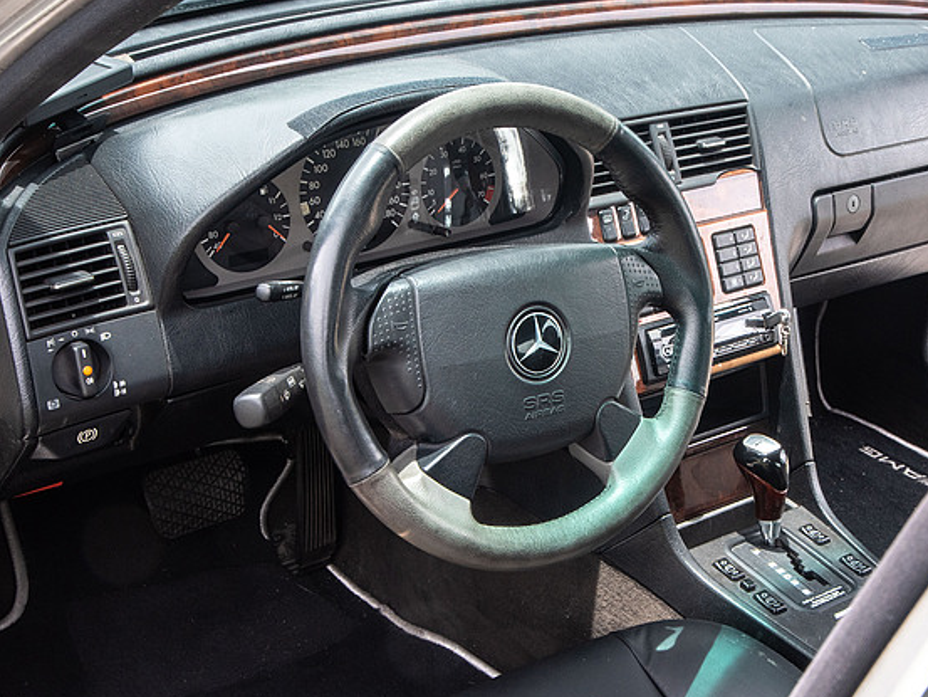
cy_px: 337
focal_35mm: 57
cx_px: 613
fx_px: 1528
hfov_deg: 33.5
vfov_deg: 25.7
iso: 800
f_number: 5.6
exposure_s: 1/100
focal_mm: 42
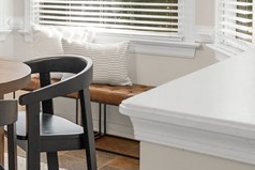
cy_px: -3
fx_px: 534
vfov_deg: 17.7
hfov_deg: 23.5
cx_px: -83
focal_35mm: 75
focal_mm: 16.5
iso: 1250
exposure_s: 1/25
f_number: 4
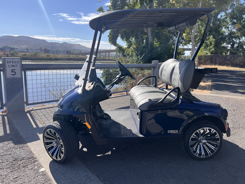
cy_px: 92
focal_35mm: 26
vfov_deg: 53.1
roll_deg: -2.3
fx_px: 184
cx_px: 122
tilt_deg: -11.4
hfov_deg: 67.3
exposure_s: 1/2165
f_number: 1.5
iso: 50
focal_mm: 5.7
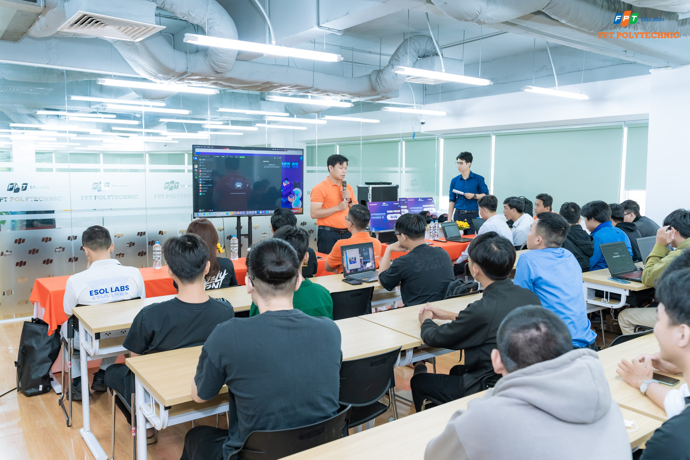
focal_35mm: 28
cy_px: 230
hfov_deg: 65.5
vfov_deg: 46.4
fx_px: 537
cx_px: 345
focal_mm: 28
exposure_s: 1/200
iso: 1600
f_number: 4
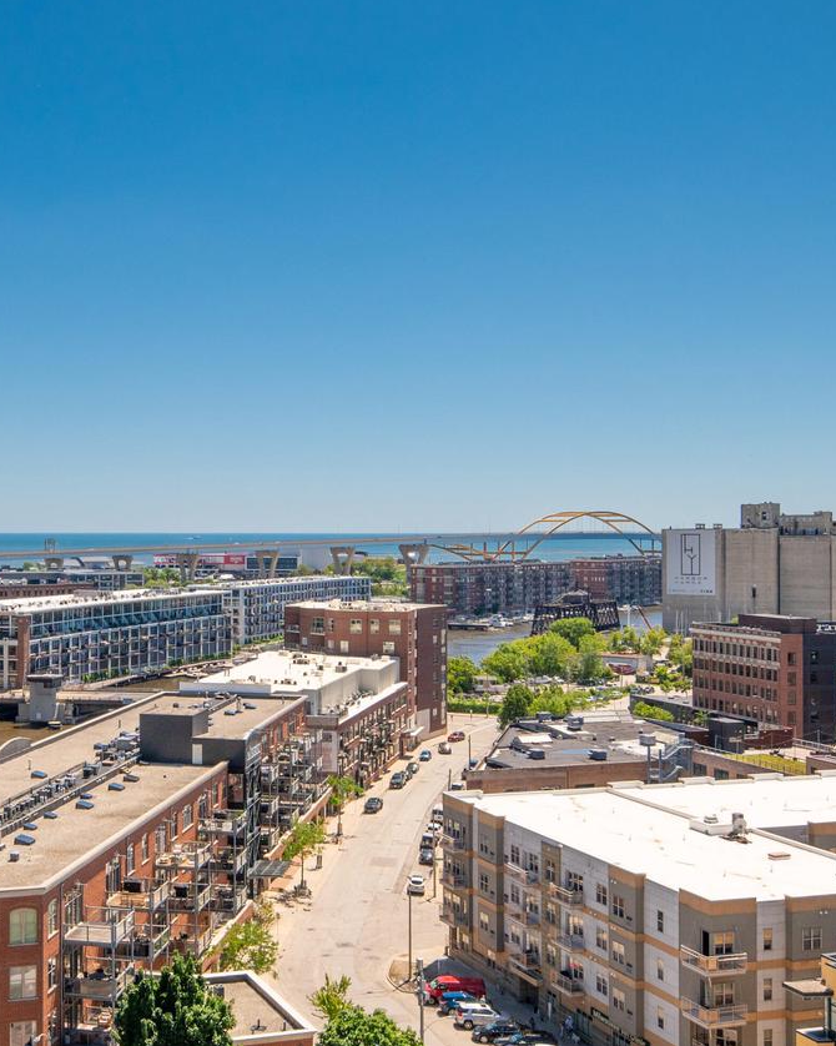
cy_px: 517
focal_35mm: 43
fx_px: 1330
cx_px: 203
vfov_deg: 42.9
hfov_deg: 34.1
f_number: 8
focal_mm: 20
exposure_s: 1/1600
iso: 320
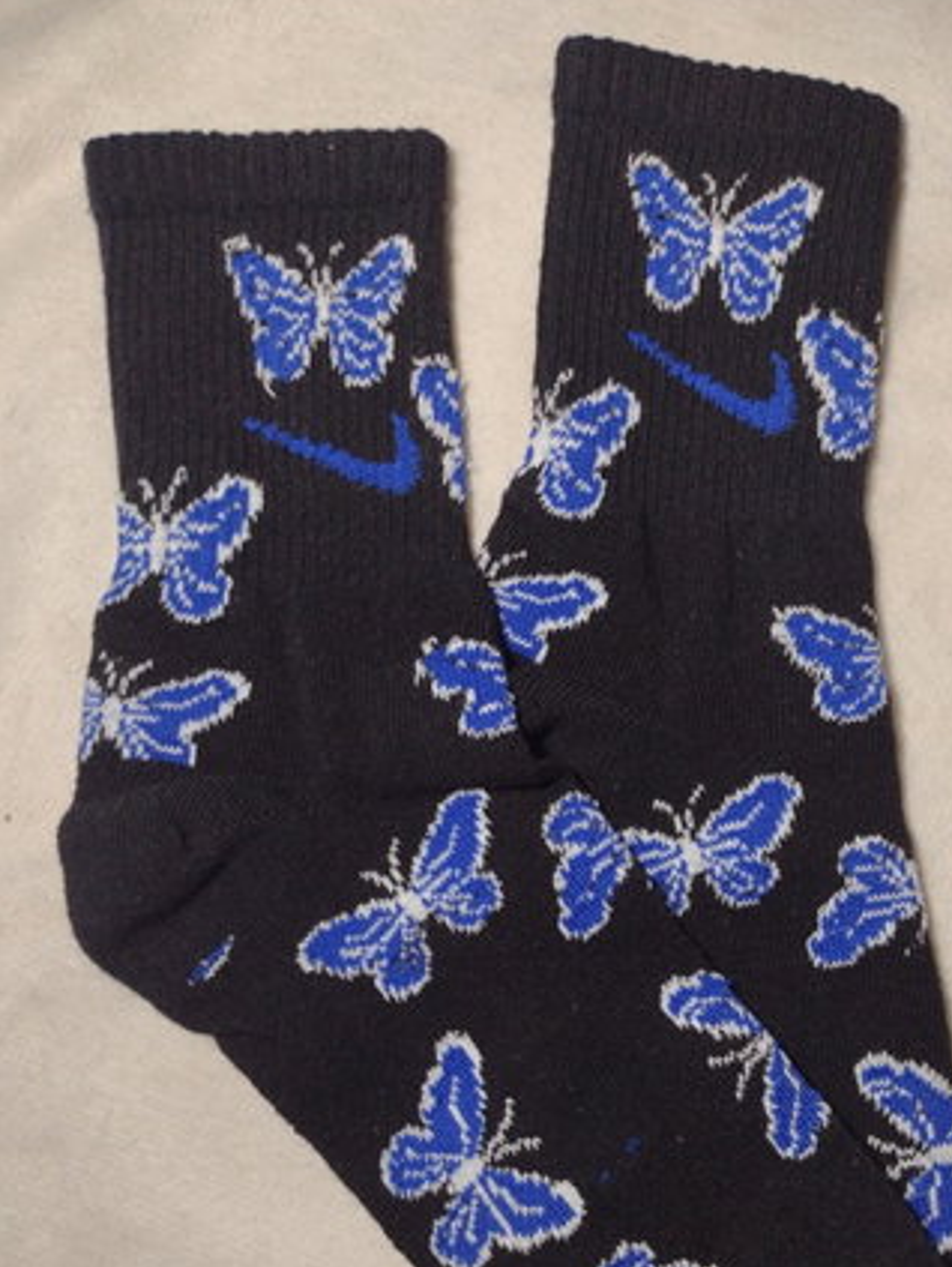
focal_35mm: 34
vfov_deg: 53.4
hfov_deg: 41.7
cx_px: 545
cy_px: 783
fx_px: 1245
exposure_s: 1/50
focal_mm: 4.71
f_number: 1.7
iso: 233
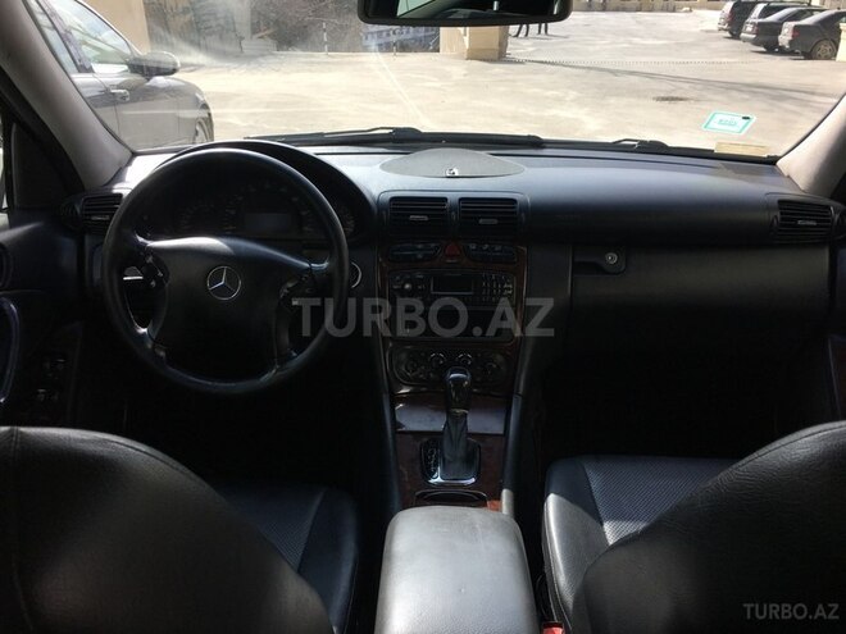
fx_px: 709
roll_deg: -0.3
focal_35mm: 29
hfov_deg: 61.7
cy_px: 317
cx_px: 423
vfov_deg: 48.2
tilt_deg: -27.9
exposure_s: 1/545
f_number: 2.2
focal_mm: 4.15
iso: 25
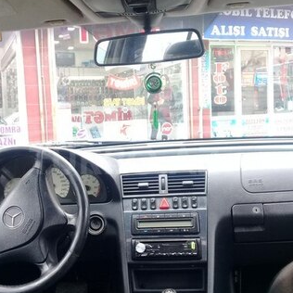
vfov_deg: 39.1
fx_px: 412
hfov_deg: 39.1
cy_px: 160
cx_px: 124
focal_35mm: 43
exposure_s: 1/100
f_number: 2.2
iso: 100
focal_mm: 3.3
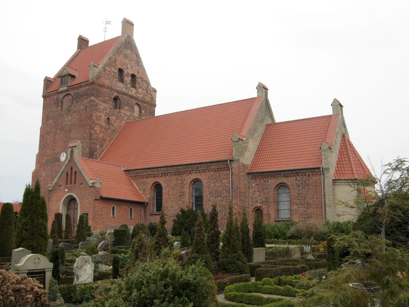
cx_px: 204
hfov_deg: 51.4
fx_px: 425
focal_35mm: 36
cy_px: 154
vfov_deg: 39.7
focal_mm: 7.5
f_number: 4.3
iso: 50
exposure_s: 1/132
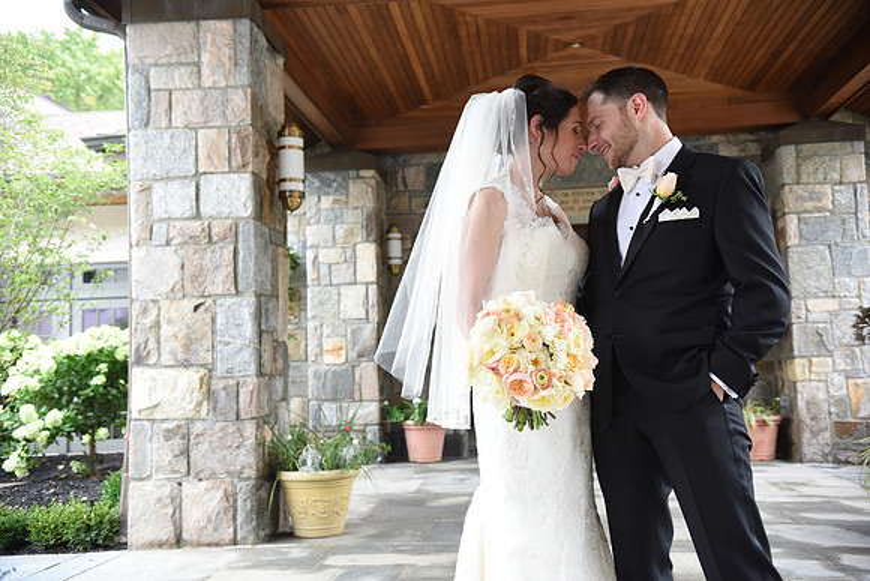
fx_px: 919
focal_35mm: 38
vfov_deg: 35.1
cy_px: 290
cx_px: 435
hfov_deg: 50.7
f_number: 4.5
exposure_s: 1/200
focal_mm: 38
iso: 1000
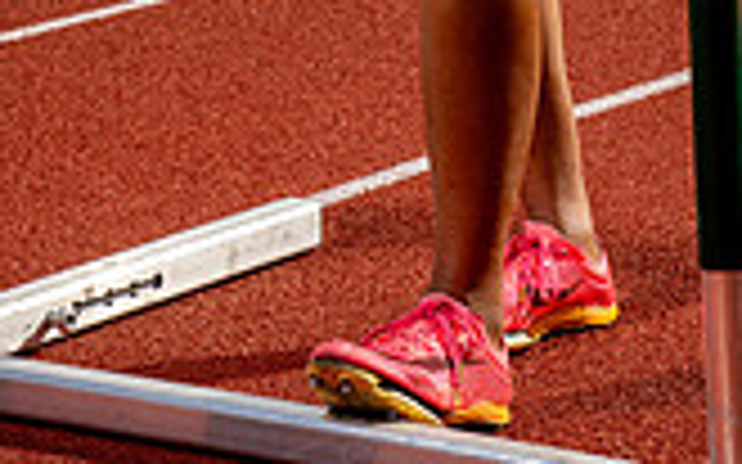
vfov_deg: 6.8
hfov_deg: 11.4
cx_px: 409
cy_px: -541
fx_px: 3720
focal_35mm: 184
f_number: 8
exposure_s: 1/1250
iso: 160
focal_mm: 66
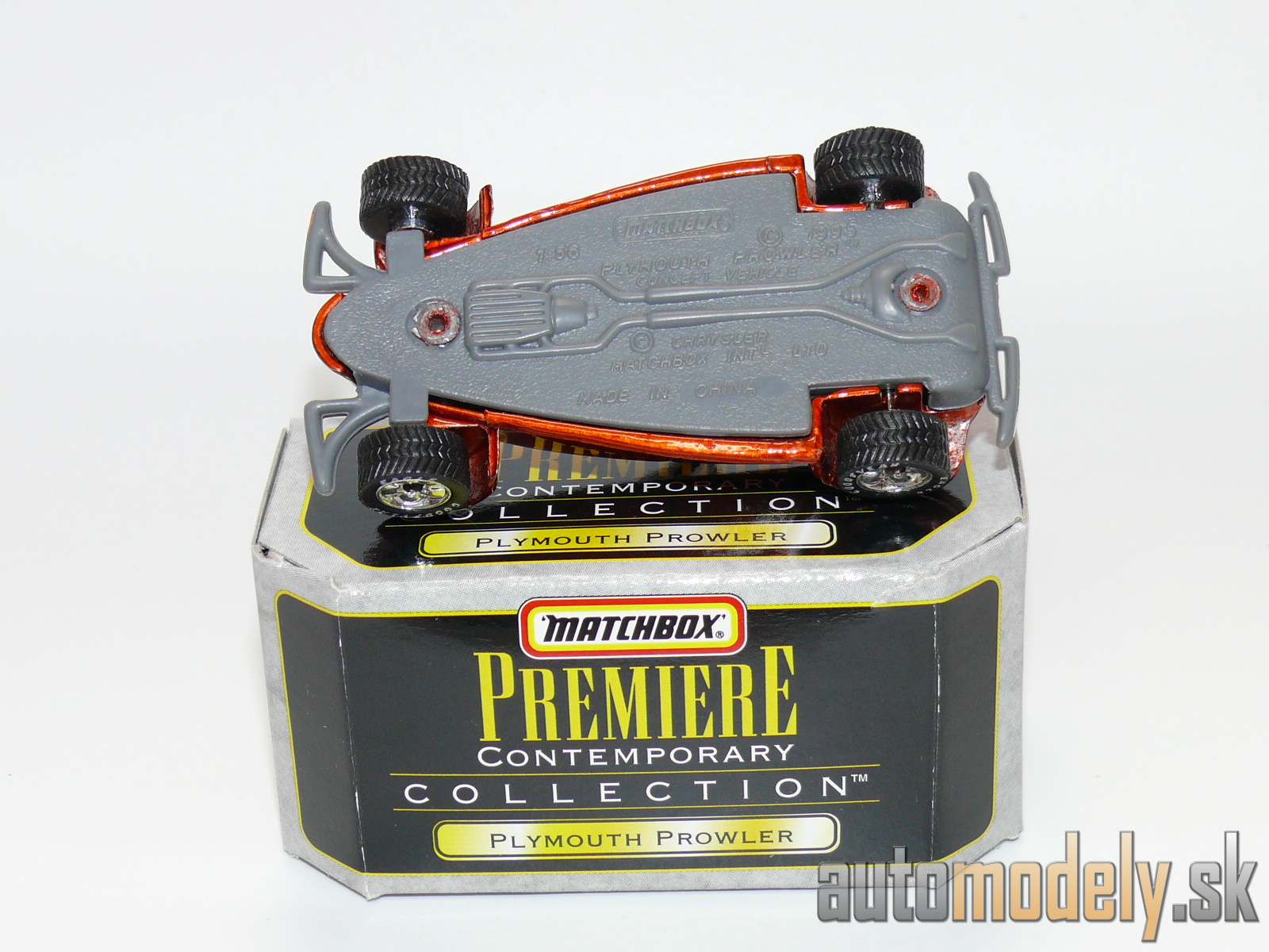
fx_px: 2749
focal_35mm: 75
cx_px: 634
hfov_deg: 26.0
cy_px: 476
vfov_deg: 19.6
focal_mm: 11.5
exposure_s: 1/30
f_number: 4
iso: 100
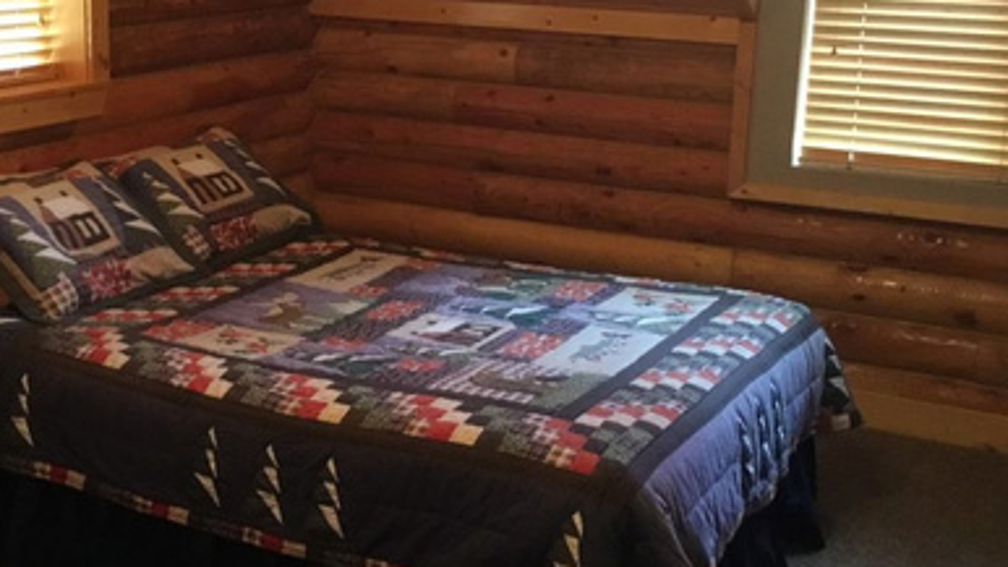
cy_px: 196
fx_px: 1497
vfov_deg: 21.4
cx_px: 232
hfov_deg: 36.2
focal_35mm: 56
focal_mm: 3.3
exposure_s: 1/30
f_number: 2.4
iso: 160
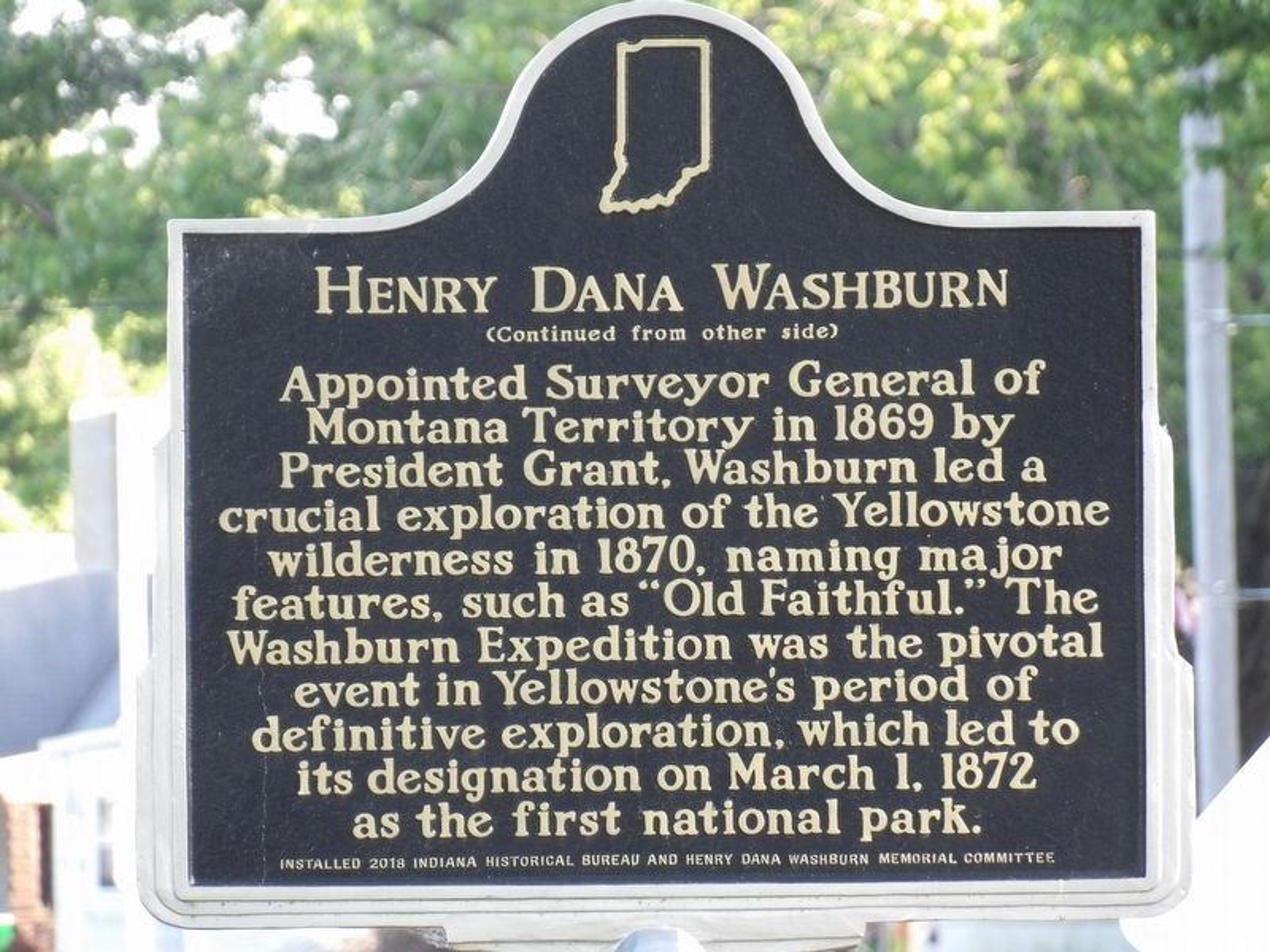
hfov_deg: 3.9
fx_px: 18784
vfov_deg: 2.9
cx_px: 635
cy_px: 476
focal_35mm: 512
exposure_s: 1/50
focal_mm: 91.8
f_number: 4.1
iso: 210
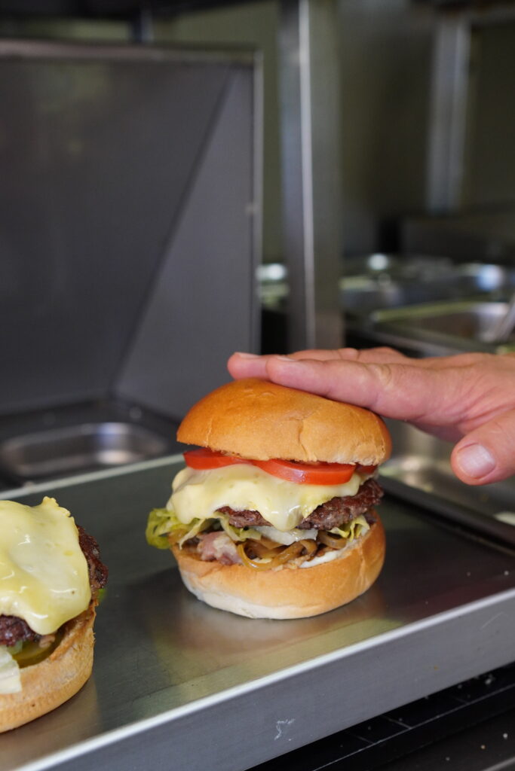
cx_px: 258
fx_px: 1062
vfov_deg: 40.0
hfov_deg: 27.3
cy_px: 386
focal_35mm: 50
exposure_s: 1/160
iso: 1600
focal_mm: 33
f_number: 3.5
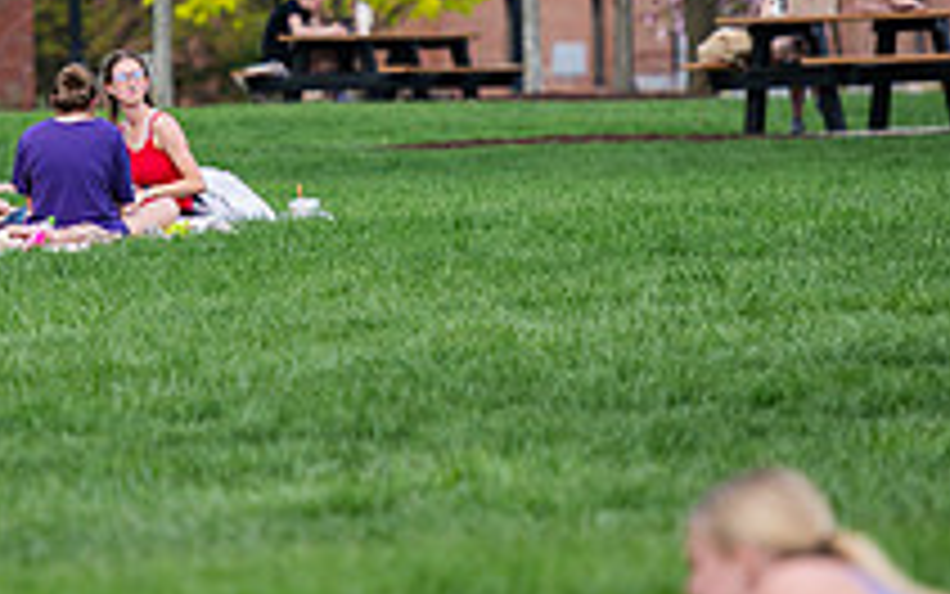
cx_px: 59
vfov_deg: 2.7
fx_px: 12716
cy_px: -29
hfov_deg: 4.3
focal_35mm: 491
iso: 125
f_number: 3.2
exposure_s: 1/400
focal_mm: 175
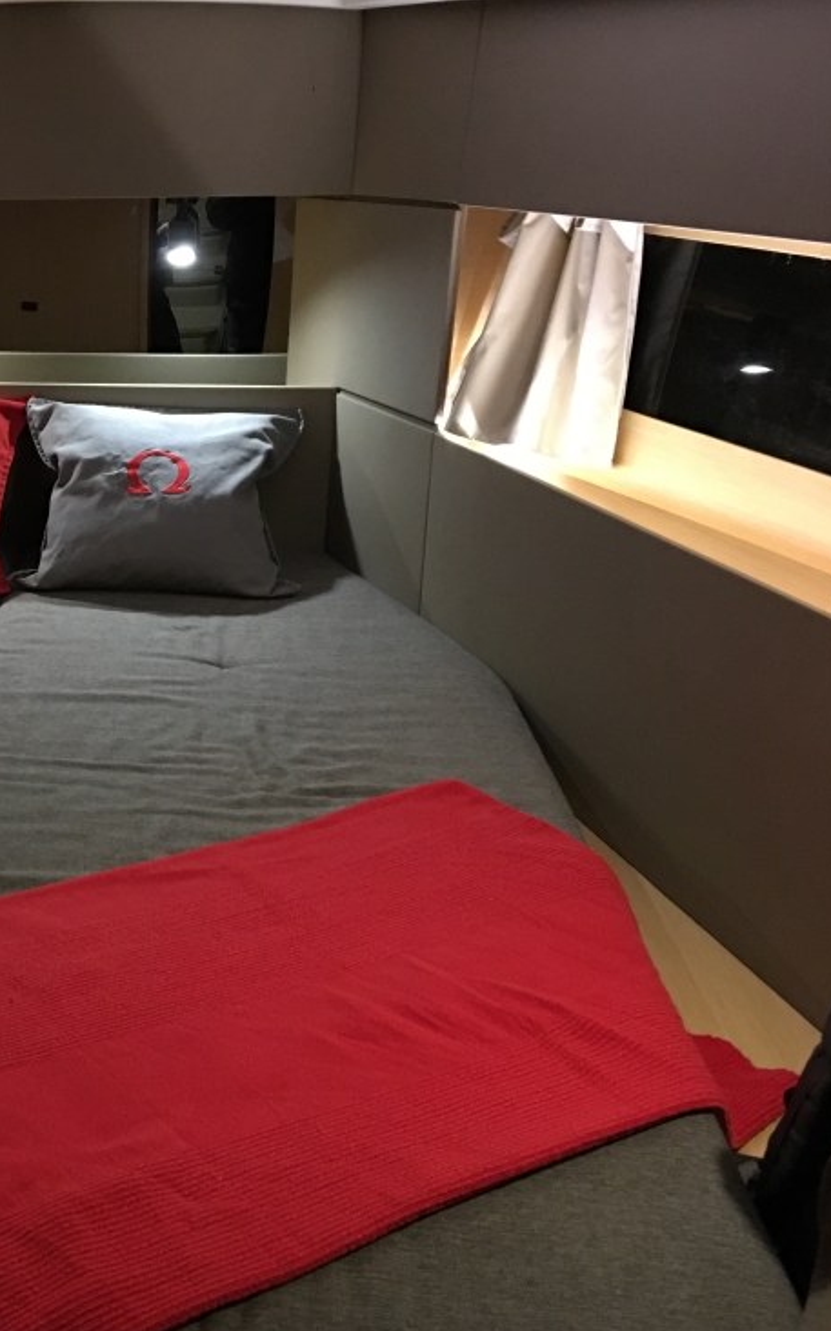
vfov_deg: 47.2
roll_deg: +1.4
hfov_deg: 28.1
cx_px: -55
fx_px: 1523
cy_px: 680
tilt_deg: -18.6
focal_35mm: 42
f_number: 2.2
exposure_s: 1/8
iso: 160
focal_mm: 4.15
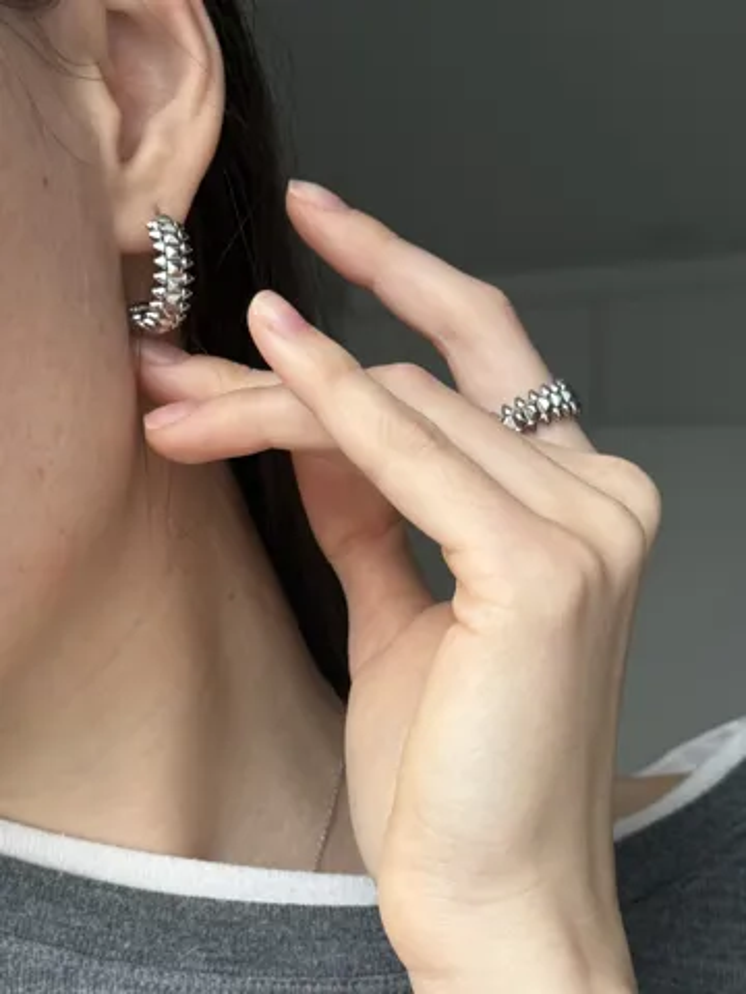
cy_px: 497
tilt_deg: -0.4
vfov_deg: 39.7
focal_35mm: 48
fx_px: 1379
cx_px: 373
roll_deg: -1.0
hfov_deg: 30.3
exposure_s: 1/81
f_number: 1.78
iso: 100
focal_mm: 6.76
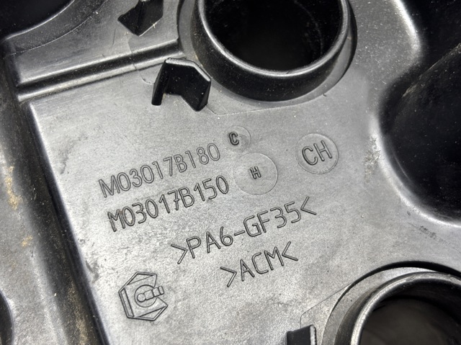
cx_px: 230
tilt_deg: -71.6
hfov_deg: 36.8
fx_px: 692
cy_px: 172
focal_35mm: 52
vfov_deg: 28.0
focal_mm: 5.96
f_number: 1.6
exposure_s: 1/50
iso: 80
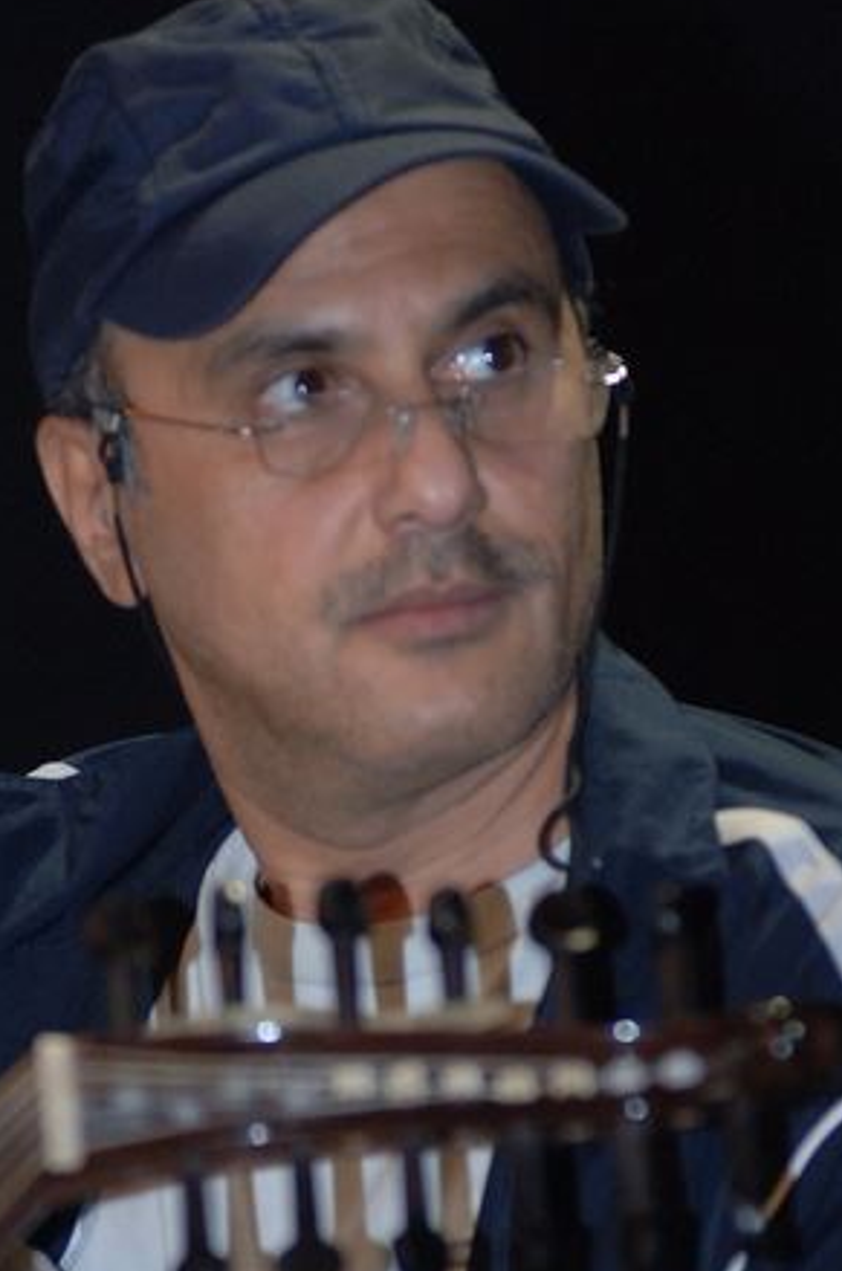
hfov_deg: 3.1
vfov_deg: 4.7
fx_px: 15595
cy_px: 828
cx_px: 269
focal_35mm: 443
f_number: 2.8
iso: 800
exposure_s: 1/60
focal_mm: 185
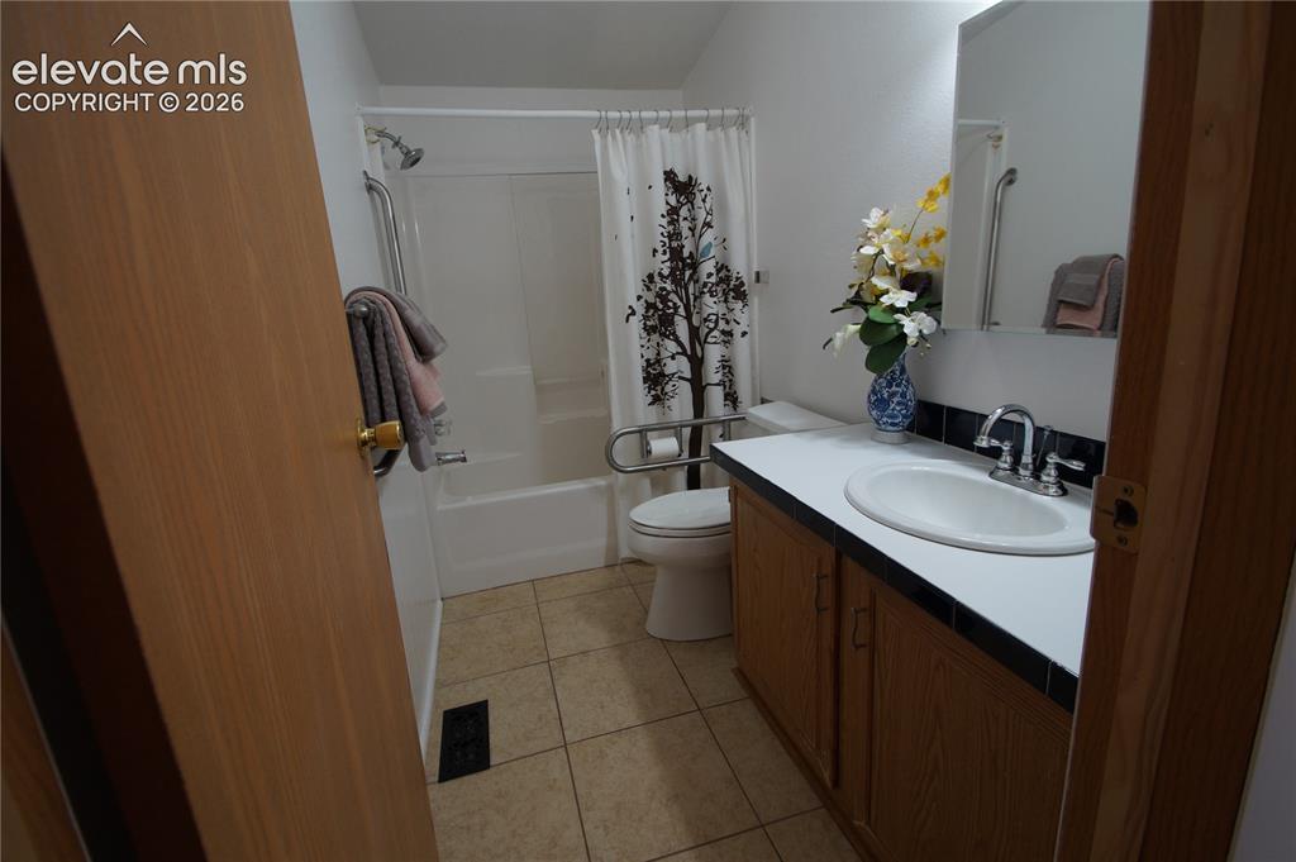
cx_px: 648
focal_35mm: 15
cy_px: 431
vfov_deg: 77.2
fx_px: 540
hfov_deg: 100.4
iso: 400
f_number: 4
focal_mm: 10
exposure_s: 1/60
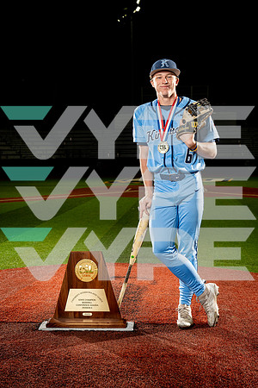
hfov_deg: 28.1
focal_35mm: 48
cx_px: 129
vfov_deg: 41.1
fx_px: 516
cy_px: 194
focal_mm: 48
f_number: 5.6
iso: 800
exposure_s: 1/250
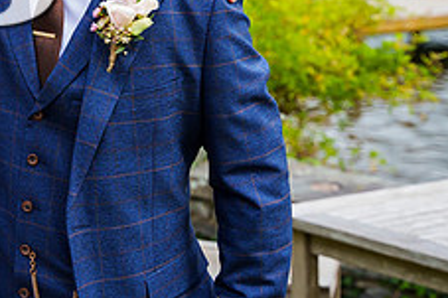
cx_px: -32
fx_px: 1828
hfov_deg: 13.7
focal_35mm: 147
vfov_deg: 9.2
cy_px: -25
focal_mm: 52
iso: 400
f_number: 4
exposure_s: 1/1600
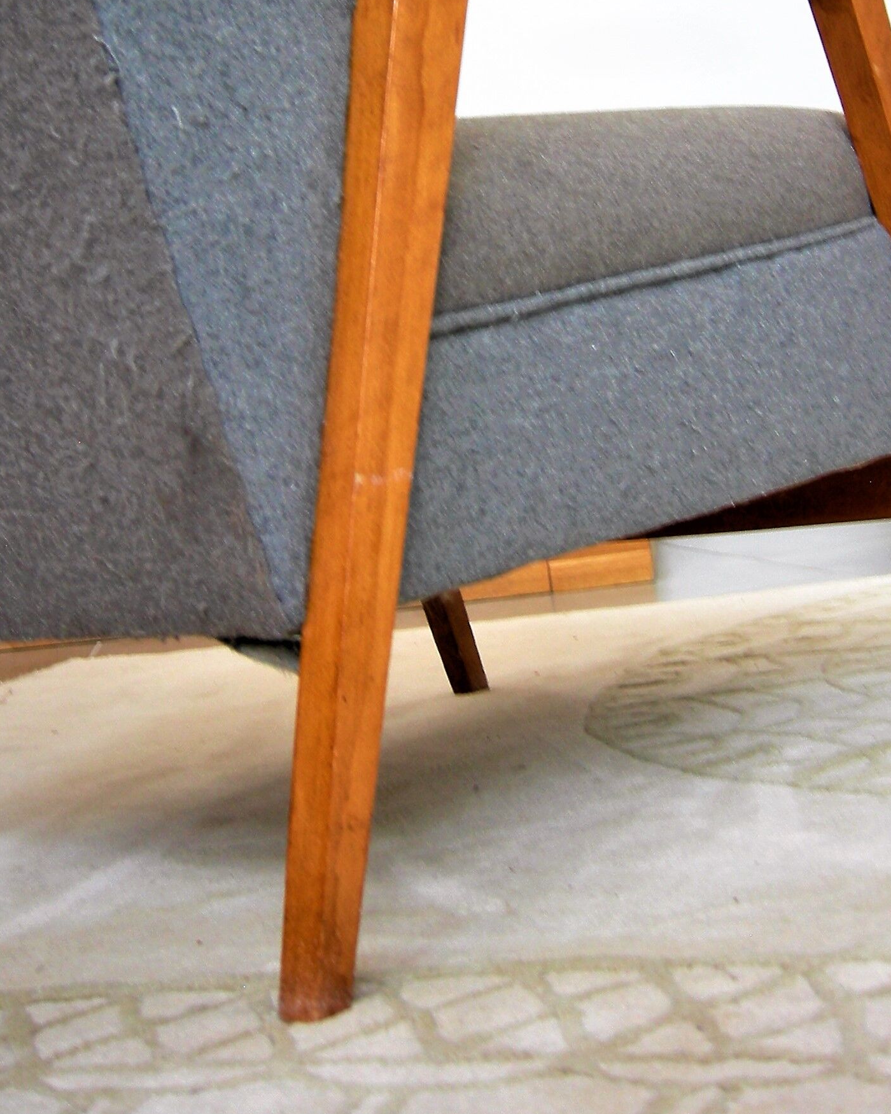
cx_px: 525
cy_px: 318
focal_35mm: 52
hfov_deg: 29.1
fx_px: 1714
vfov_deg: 35.4
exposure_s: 1/12
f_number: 2.7
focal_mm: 7.5
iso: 64
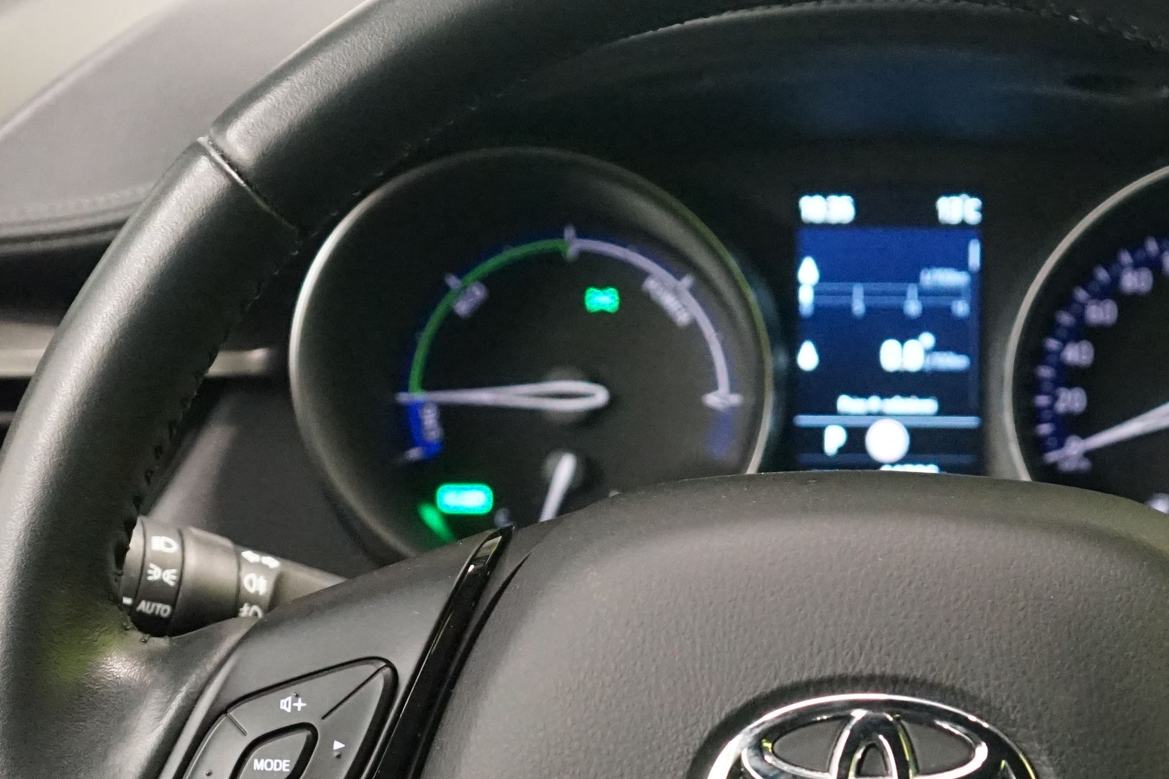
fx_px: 3214
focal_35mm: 99
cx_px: 868
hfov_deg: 20.5
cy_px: 750
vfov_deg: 13.7
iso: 6400
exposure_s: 1/25
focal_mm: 38
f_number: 4
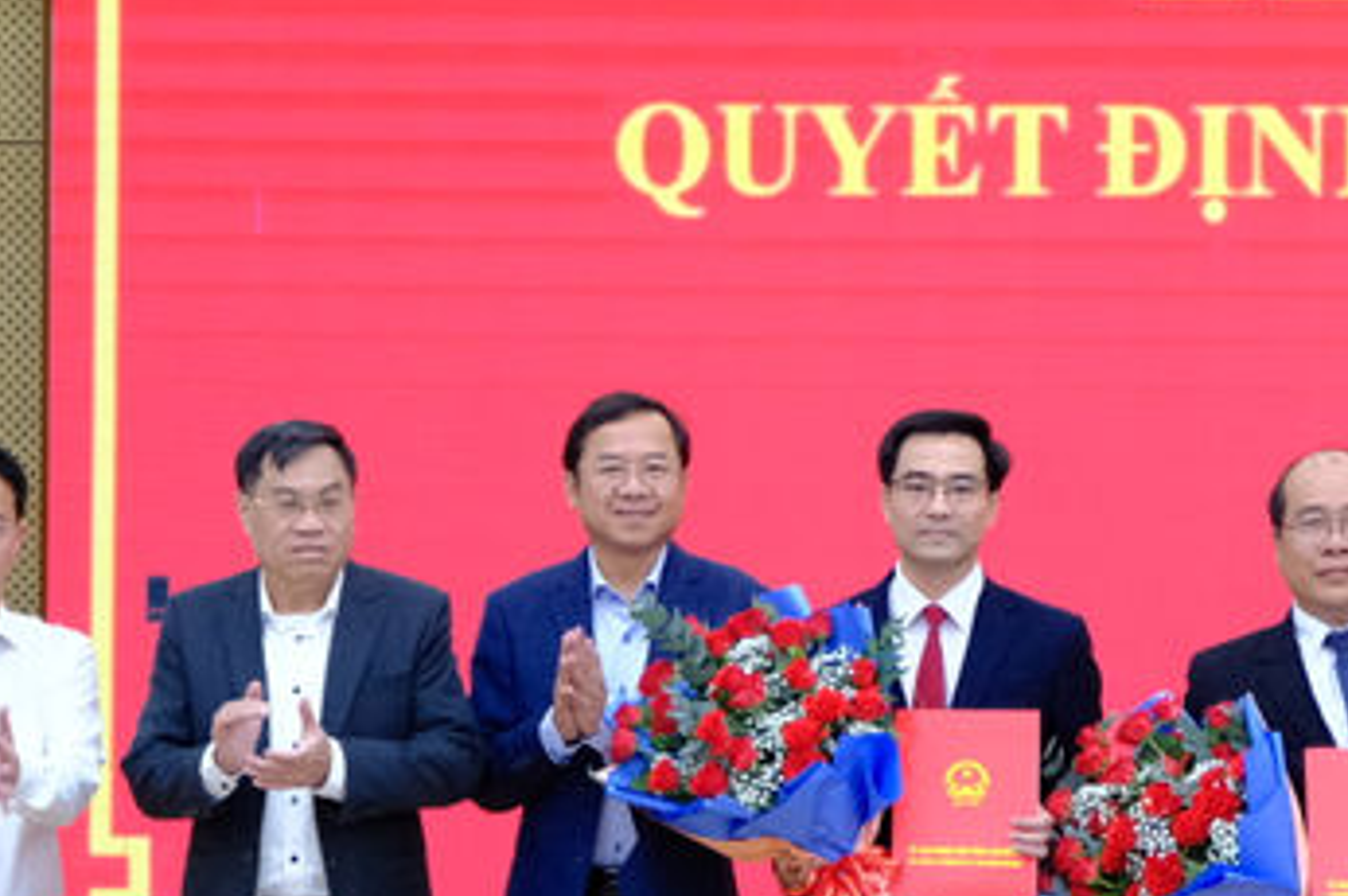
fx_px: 8866
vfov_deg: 5.8
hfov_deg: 8.6
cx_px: 1484
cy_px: 499
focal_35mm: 237
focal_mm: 60.8
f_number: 4
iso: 1600
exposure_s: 1/160
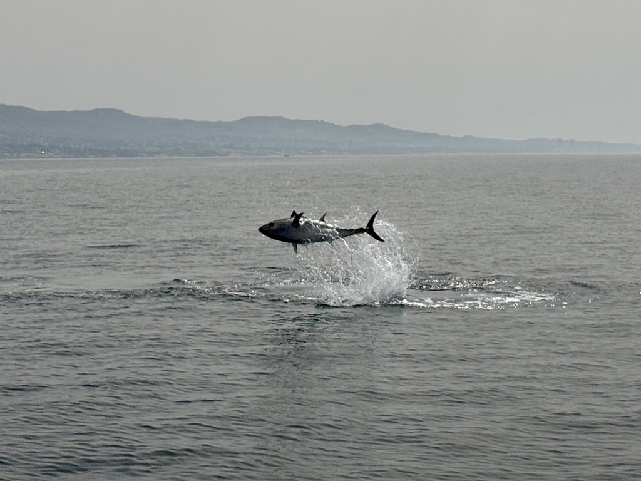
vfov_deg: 30.3
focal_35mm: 48
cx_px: 320
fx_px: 889
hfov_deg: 39.7
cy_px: 240
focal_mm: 6.76
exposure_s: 1/16129
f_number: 1.78
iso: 50
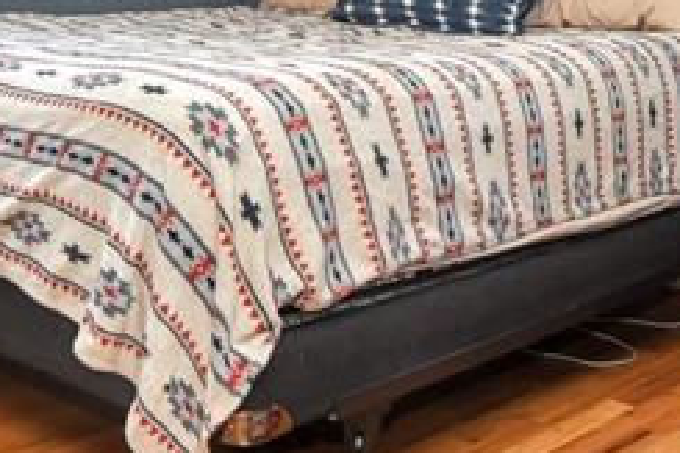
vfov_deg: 19.4
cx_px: 189
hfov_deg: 29.7
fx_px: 1265
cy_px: -54
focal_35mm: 67
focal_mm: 16
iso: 800
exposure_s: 1/80
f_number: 4.5
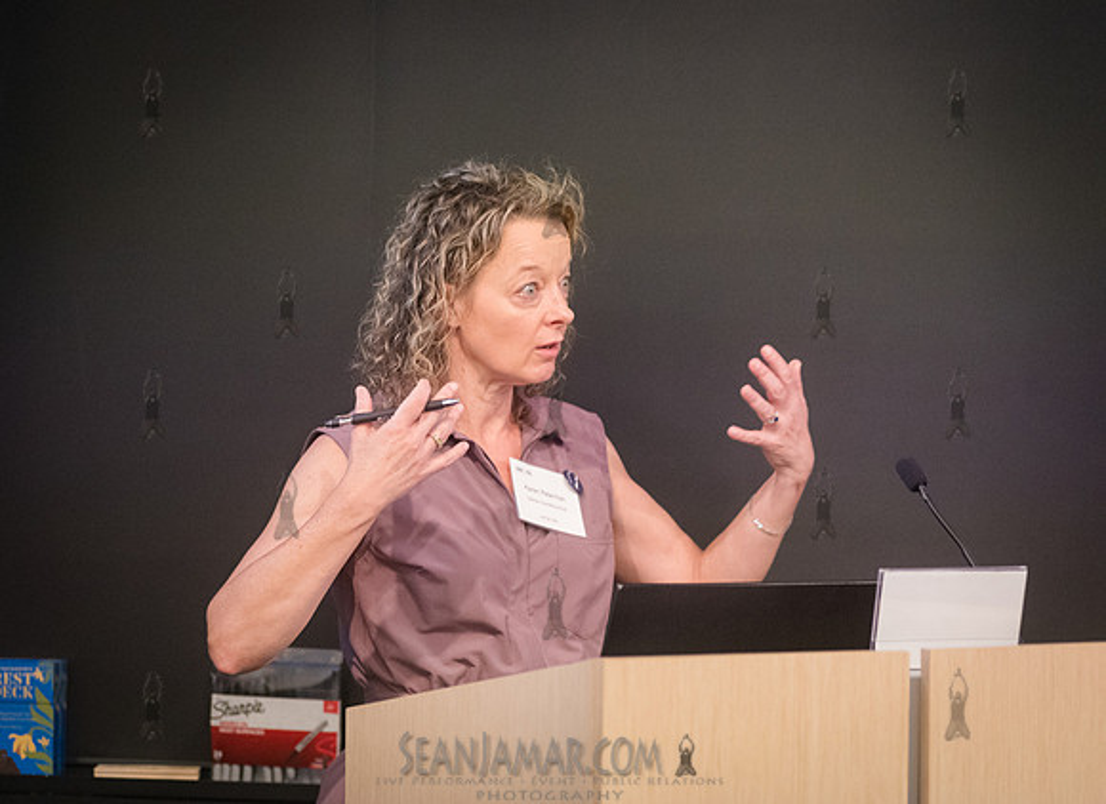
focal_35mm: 141
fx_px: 4448
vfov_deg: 10.3
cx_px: 466
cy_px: 377
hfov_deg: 14.2
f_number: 3.5
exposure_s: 1/250
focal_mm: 125
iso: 6400
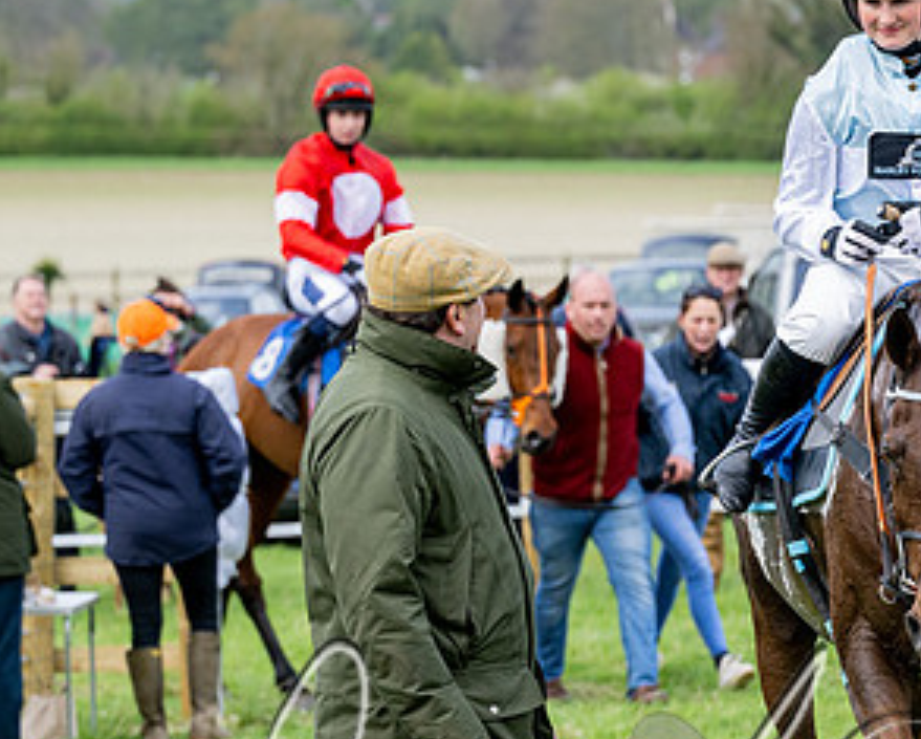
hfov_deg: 8.2
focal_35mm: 233
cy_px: 577
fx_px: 6357
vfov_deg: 6.6
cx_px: 1033
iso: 400
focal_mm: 95
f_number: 4
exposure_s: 1/1600
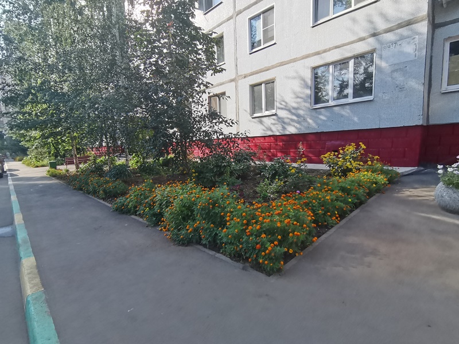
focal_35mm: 17
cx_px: 230
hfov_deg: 91.0
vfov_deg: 74.7
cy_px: 172
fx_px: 225
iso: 50
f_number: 2.4
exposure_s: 1/595
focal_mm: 1.78
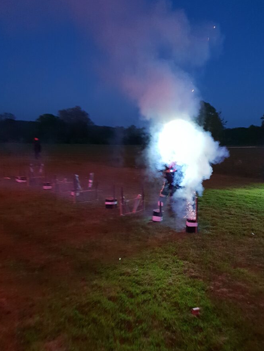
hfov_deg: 46.8
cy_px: 188
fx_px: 305
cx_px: 143
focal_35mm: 30
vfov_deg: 59.9
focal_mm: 4.3
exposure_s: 1/33
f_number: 1.5
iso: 640
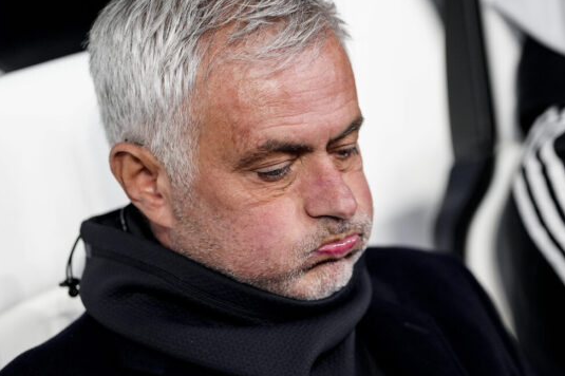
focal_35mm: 229
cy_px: 216
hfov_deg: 9.0
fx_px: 3592
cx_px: 370
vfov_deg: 6.0
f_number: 2.8
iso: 2000
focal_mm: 159
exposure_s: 1/800
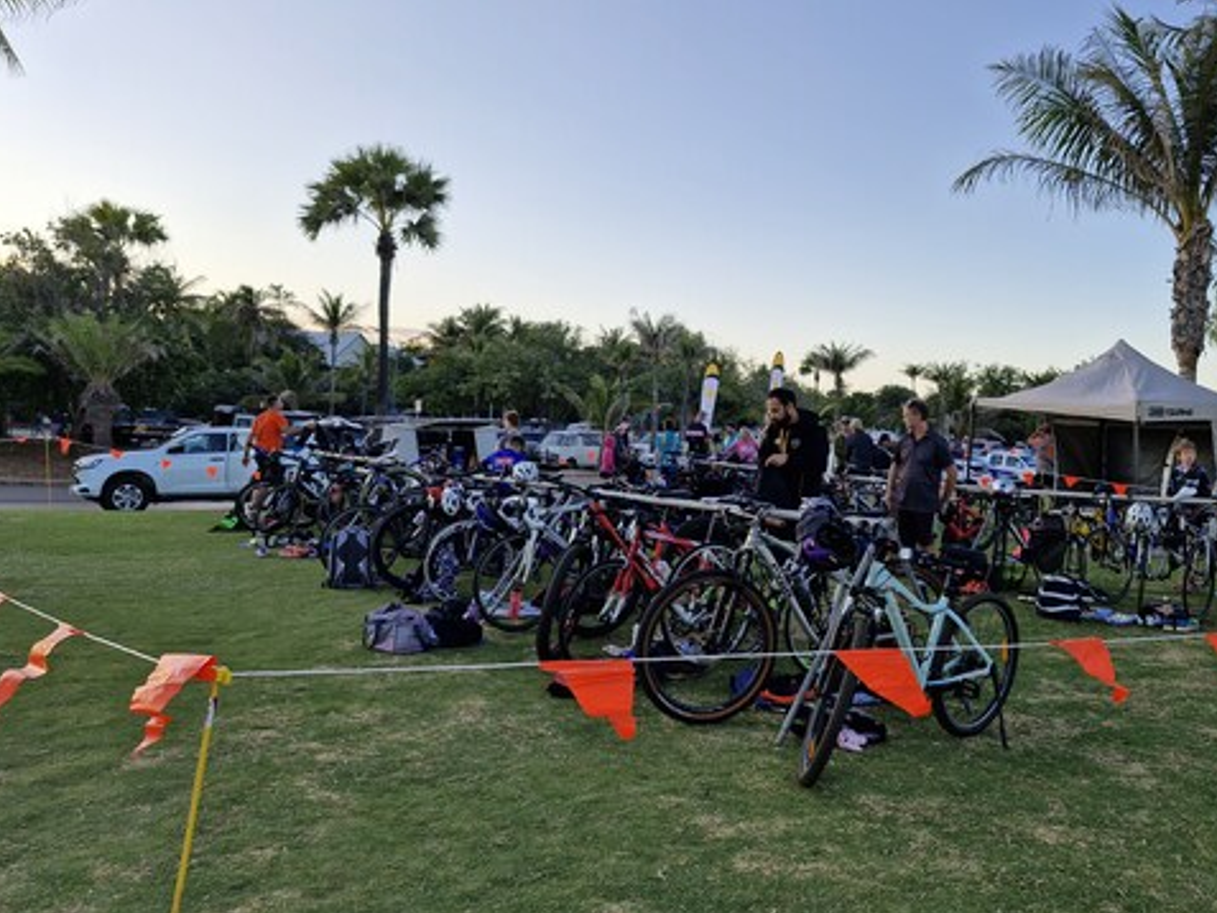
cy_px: 411
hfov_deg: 65.0
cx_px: 702
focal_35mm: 27
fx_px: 949
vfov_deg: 51.3
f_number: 1.8
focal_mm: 5.54
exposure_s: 1/632
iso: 50
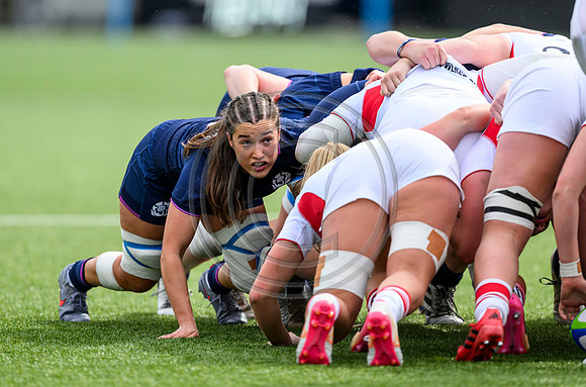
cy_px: 175
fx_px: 8403
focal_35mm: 518
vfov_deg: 2.6
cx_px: 278
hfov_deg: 4.0
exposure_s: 1/3200
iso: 500
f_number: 3.2
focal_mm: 400
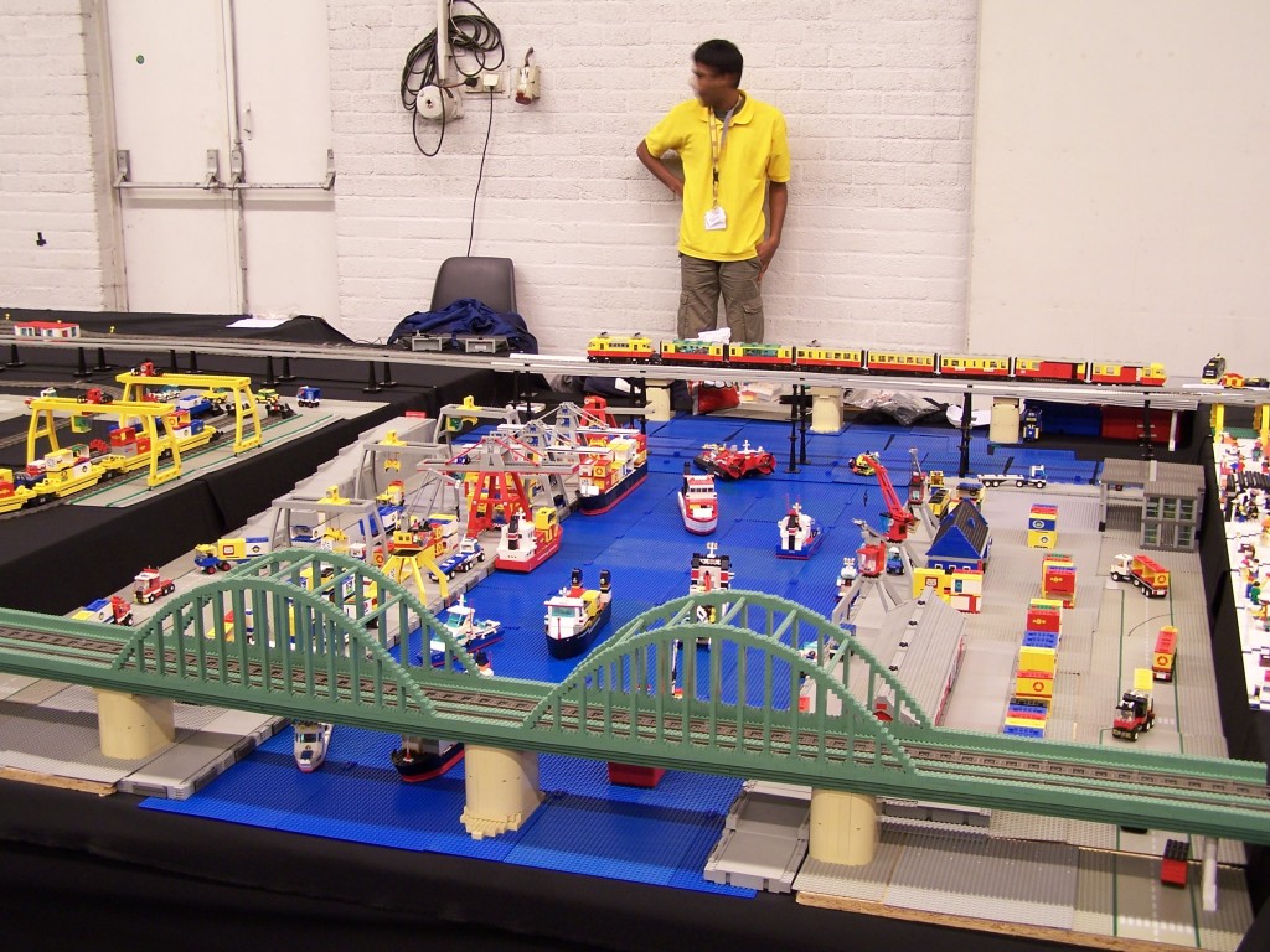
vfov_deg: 36.0
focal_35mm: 40
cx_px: 635
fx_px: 1468
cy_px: 476
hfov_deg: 46.8
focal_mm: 6.7
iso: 80
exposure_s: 1/3
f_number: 2.8
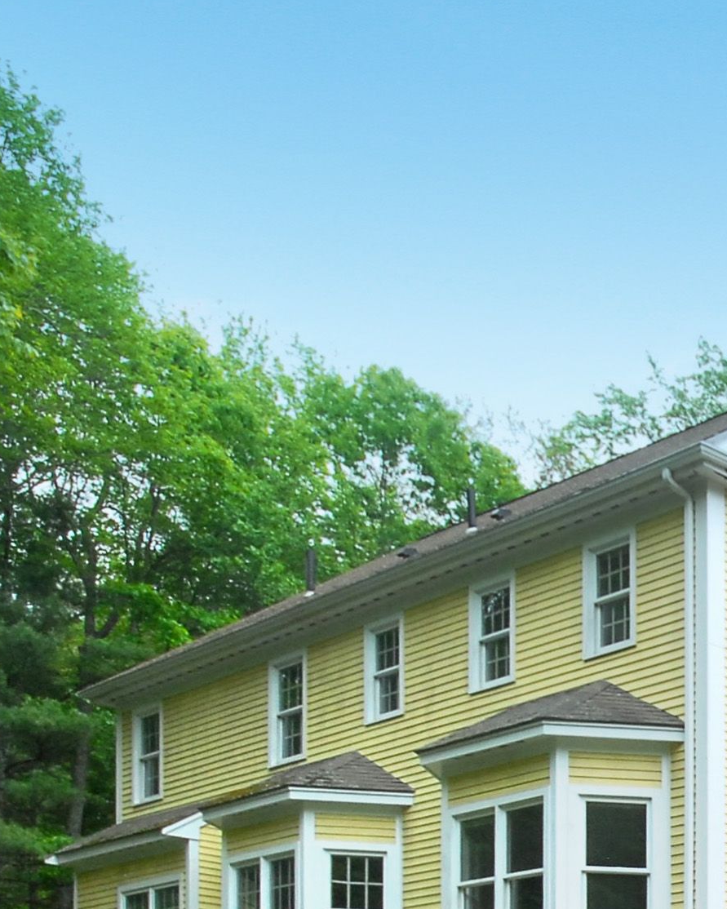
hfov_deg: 22.7
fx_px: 1318
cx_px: 1190
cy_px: 998
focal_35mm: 49
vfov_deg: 33.3
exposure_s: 1/100
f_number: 10
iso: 400
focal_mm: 10
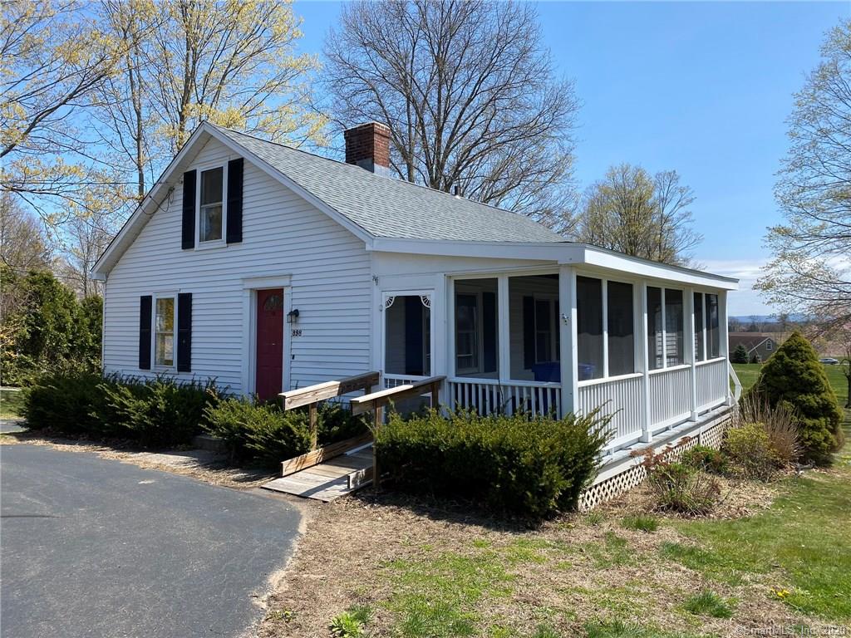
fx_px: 639
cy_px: 319
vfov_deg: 53.1
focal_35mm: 26
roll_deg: +0.8
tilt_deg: -0.3
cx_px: 426
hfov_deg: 67.3
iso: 32
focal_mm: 4.25
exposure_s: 1/2183
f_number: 1.8
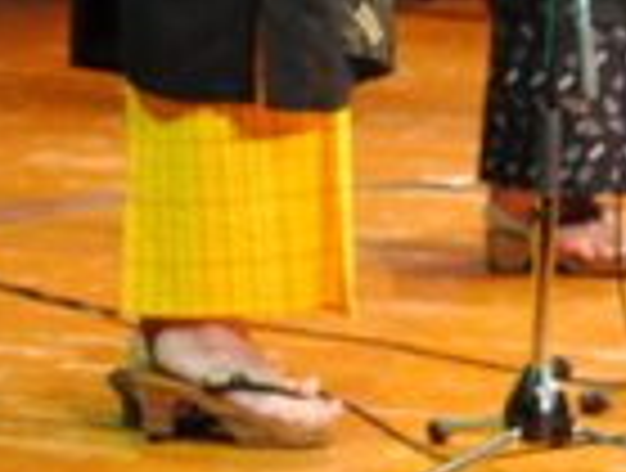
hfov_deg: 8.6
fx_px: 4134
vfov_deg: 6.5
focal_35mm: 228
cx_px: 567
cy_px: -258
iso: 320
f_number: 5.3
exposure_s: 1/15
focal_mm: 44
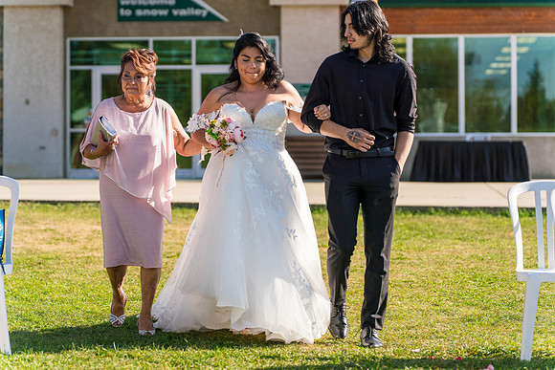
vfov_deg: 14.0
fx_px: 1511
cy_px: 185
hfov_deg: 20.8
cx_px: 278
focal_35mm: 98
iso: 250
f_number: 3.2
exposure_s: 1/2000
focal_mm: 98
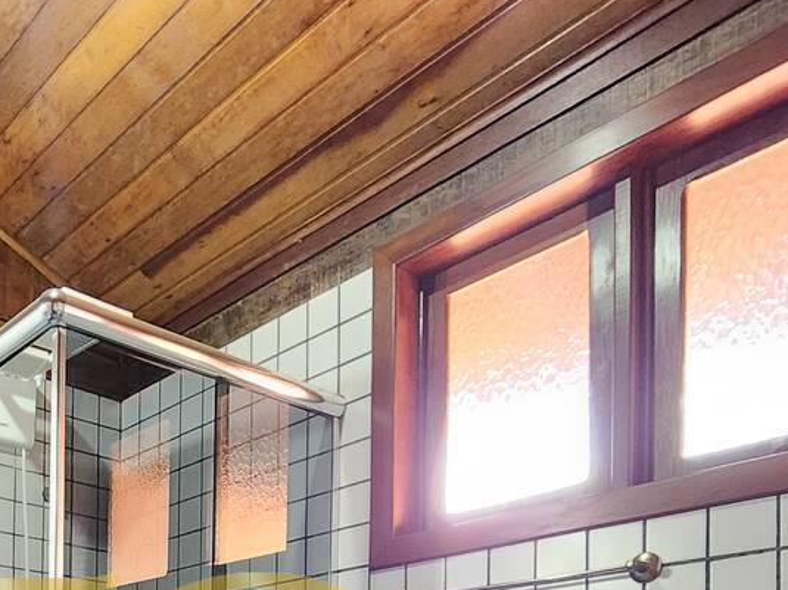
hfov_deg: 48.8
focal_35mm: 35
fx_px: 797
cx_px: 128
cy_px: 740
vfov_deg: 32.2
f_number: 2.2
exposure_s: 1/24
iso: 1000
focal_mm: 2.2
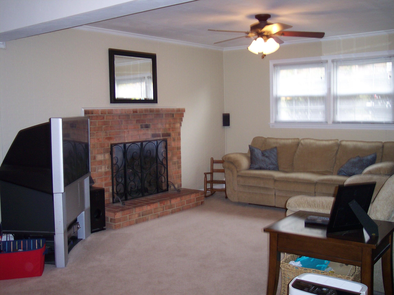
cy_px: 148
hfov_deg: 49.0
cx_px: 197
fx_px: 432
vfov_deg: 37.7
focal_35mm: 38
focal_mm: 8
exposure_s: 1/30
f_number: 2.8
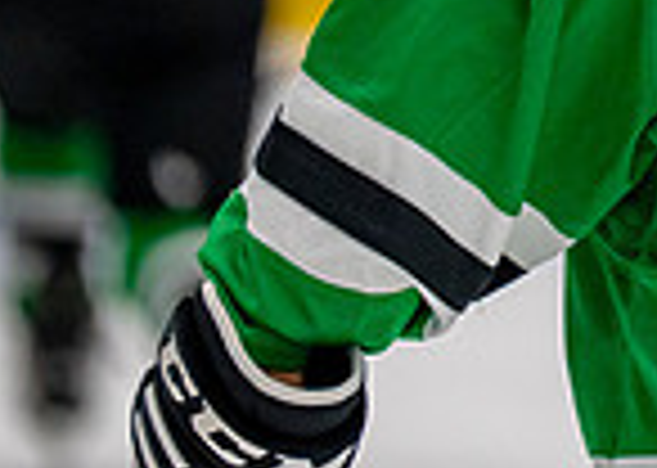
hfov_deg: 2.3
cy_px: -329
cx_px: 1017
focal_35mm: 869
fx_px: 16200
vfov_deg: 1.7
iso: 1000
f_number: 2.8
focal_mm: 167
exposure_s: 1/1250
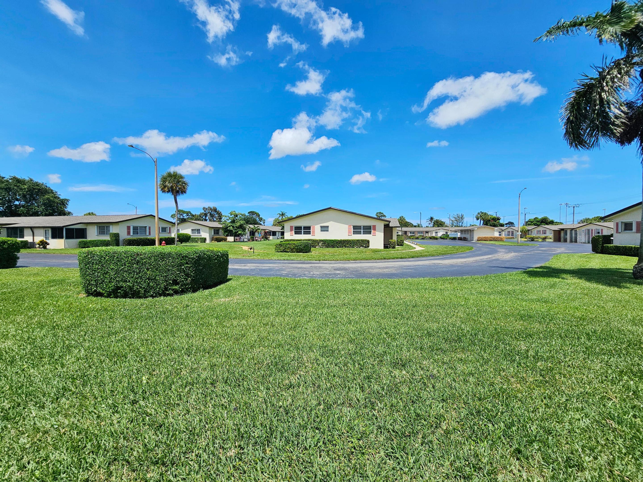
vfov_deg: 89.9
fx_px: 241
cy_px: 241
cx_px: 322
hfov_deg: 106.2
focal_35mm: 13
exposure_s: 1/3211
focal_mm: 2.2
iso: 50
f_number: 2.2
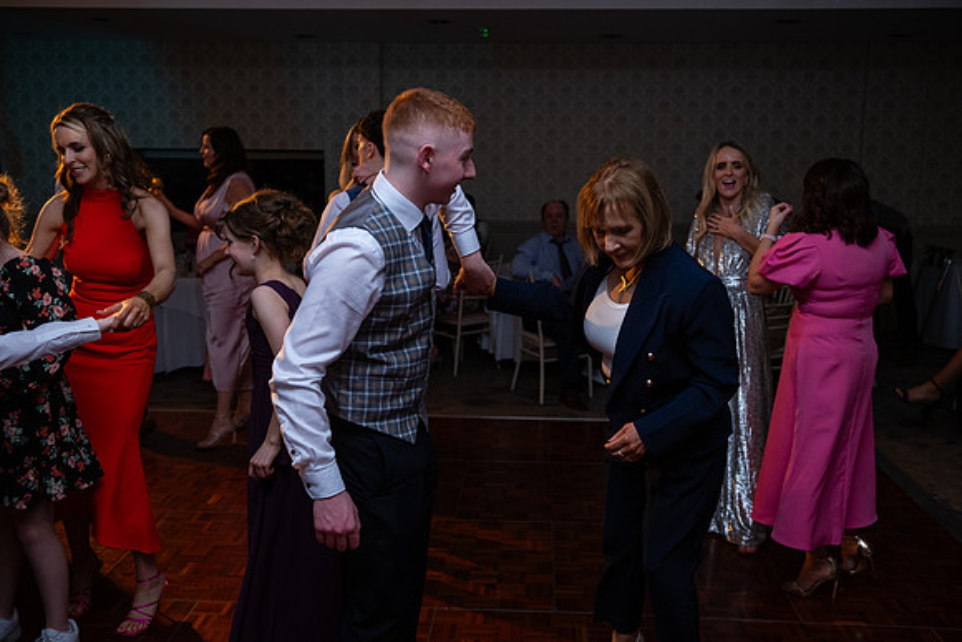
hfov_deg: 53.1
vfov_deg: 36.9
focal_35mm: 36
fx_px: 962
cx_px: 481
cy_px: 321
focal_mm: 36
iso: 1000
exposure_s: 1/160
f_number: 3.5
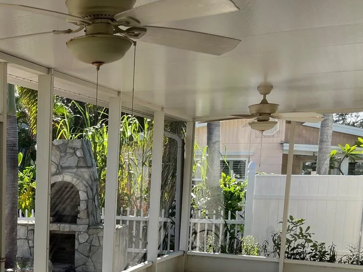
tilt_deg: -7.6
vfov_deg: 26.1
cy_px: 246
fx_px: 566
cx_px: 12
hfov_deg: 33.0
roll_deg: -0.9
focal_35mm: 54
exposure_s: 1/845
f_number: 1.6
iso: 50
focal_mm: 5.1
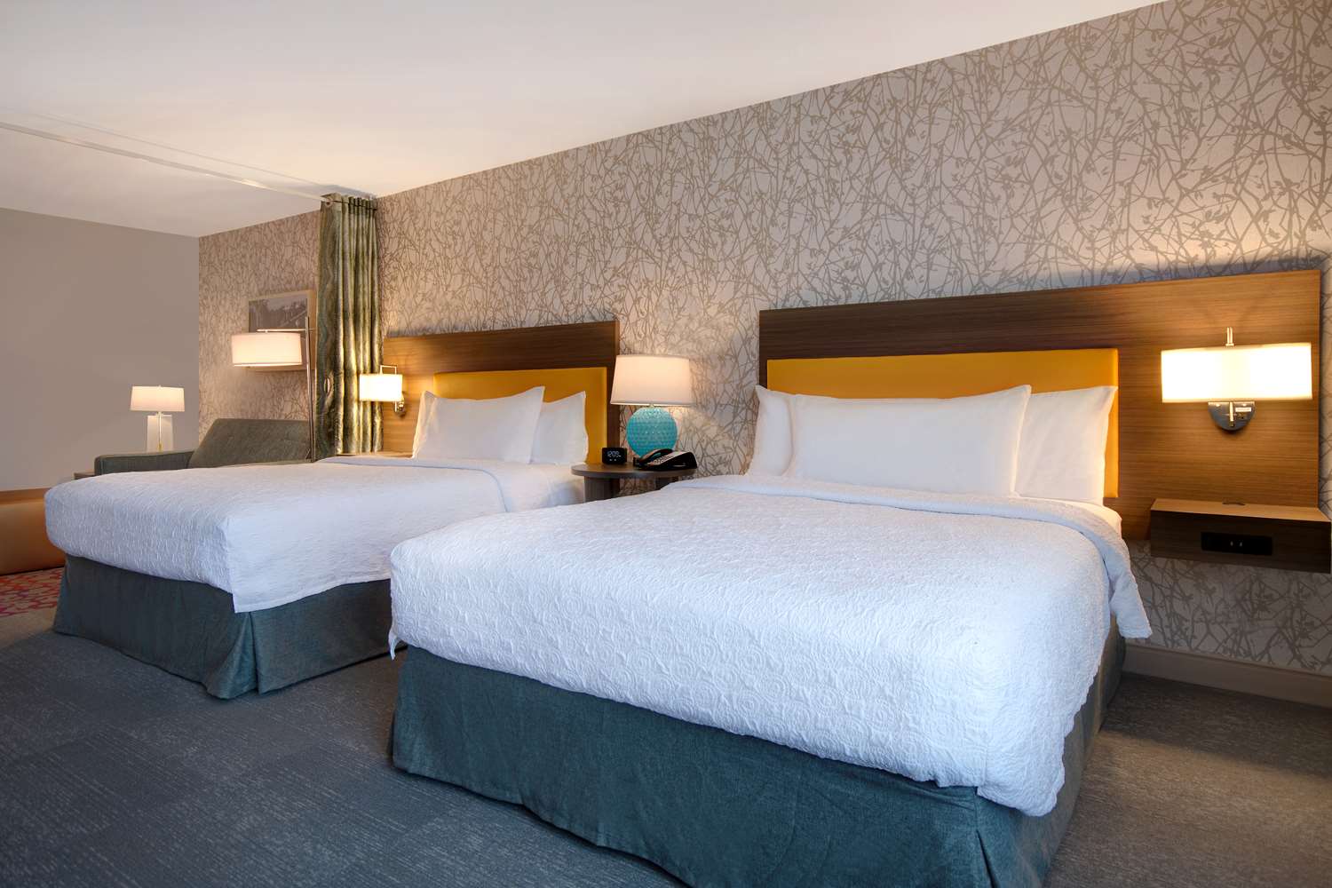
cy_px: 444
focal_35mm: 21
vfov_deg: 59.5
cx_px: 666
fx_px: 777
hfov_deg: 81.2
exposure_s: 1/50
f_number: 7.1
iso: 250
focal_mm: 14
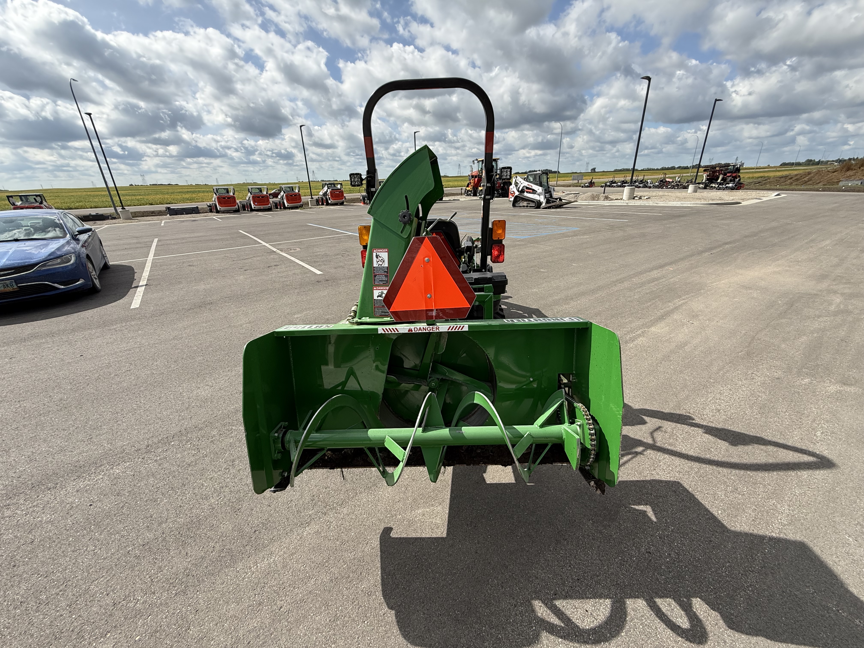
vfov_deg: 85.7
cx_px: 432
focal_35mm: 14
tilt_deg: -22.9
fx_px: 349
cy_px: 324
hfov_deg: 102.1
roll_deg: +1.6
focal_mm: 2.22
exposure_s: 1/1145
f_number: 2.2
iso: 50
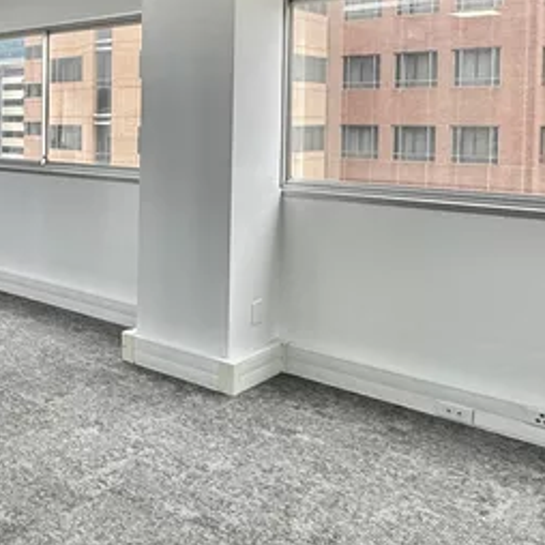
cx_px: -90
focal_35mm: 39
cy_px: 142
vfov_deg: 41.7
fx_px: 695
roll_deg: -0.9
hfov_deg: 35.0
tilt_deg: -0.8
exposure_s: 1/100
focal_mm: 2.22
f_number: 2.2
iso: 200
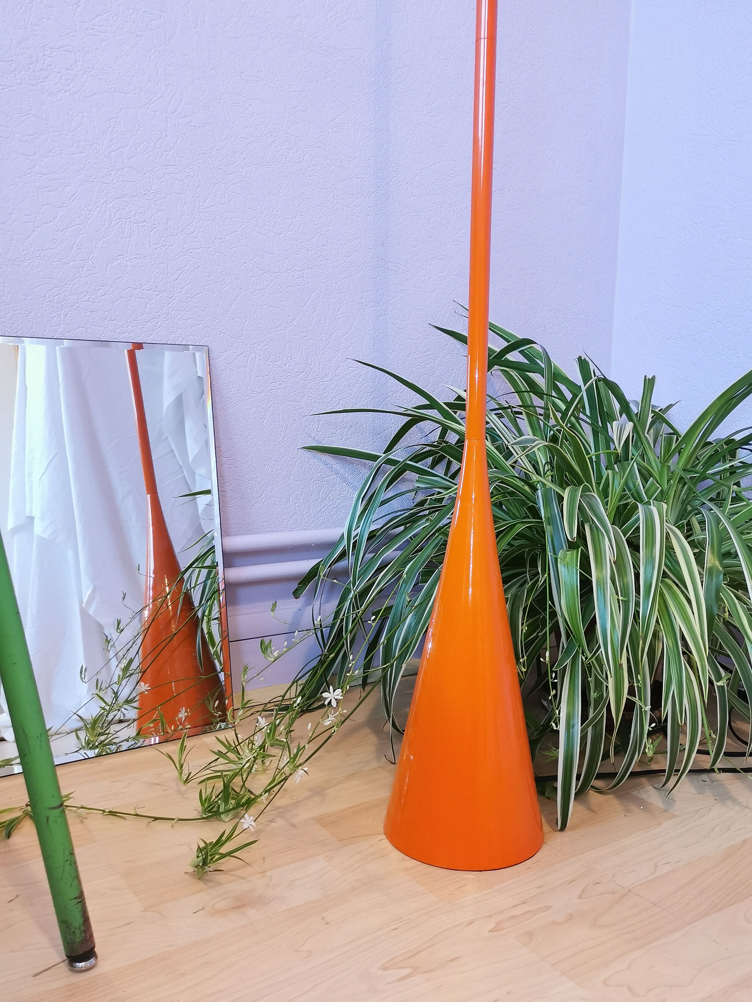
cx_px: 376
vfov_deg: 58.4
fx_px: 898
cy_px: 501
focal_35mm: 31
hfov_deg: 45.4
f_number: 1.8
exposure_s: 1/50
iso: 250
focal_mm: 5.58
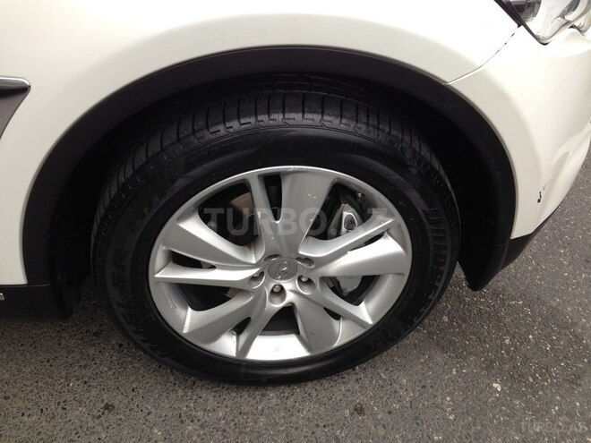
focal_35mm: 33
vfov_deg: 42.9
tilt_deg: -38.2
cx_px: 296
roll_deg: -2.4
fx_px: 563
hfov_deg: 55.4
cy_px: 222
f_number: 2.4
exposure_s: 1/120
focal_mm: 4.12
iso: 64
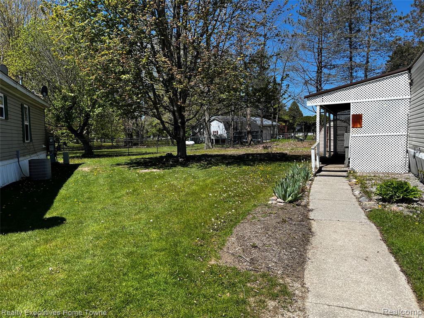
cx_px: 212
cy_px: 159
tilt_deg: -4.5
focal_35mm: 26
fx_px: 318
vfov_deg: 53.1
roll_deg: +1.1
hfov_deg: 67.3
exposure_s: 1/3460
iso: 50
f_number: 1.5
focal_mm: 5.7
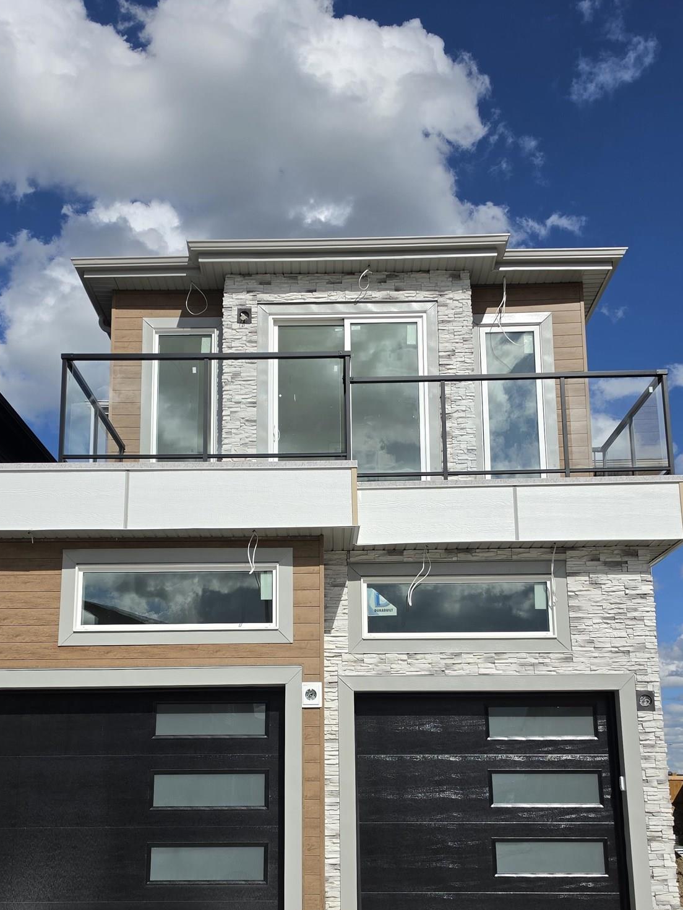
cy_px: 582
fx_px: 947
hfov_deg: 39.6
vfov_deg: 50.7
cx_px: 317
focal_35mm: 36
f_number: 1.4
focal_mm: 6.5
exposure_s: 1/7939
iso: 32
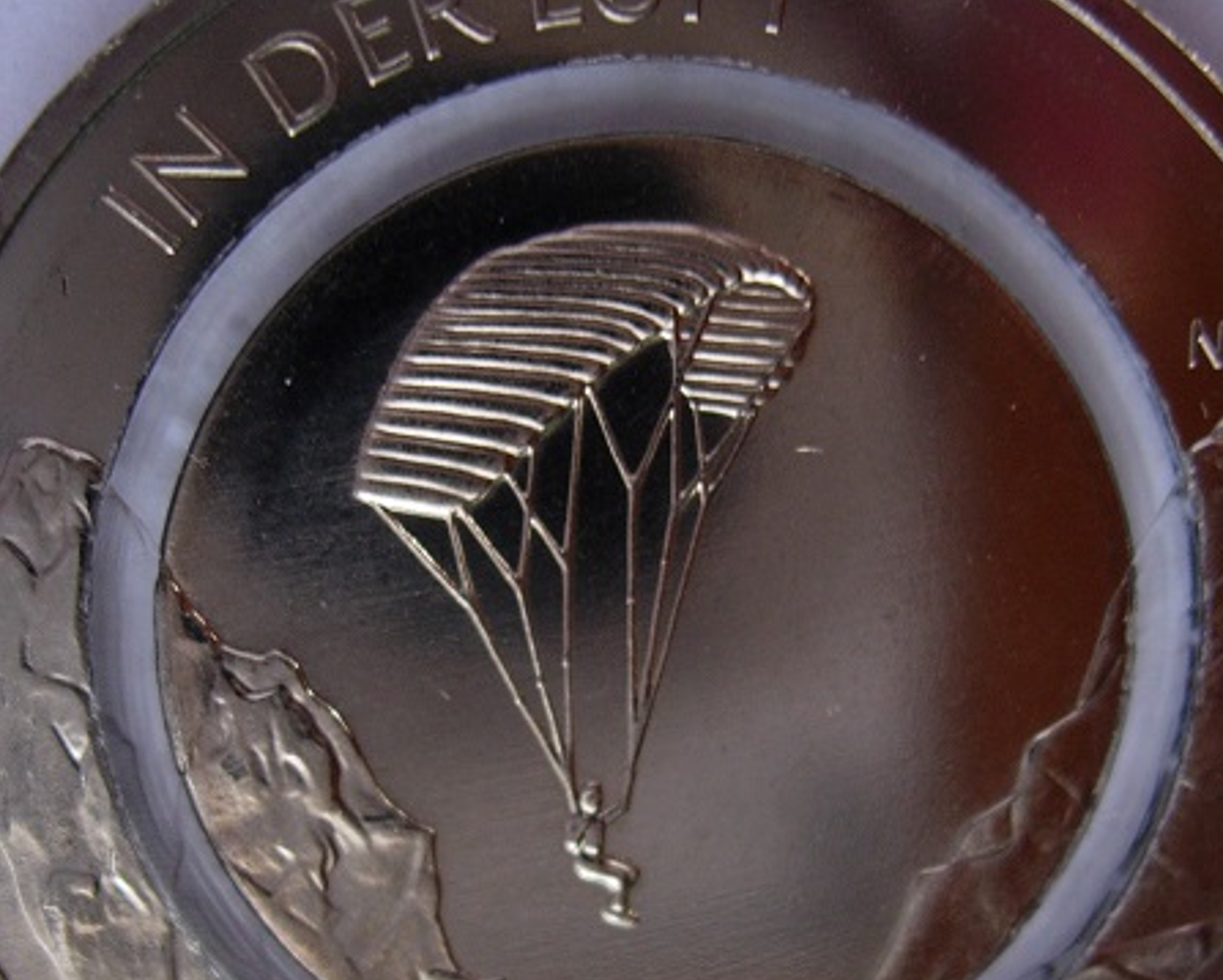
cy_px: 649
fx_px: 2571
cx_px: 602
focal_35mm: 71
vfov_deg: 21.5
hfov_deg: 26.8
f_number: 2.8
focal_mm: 7.8
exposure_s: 1/32
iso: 64
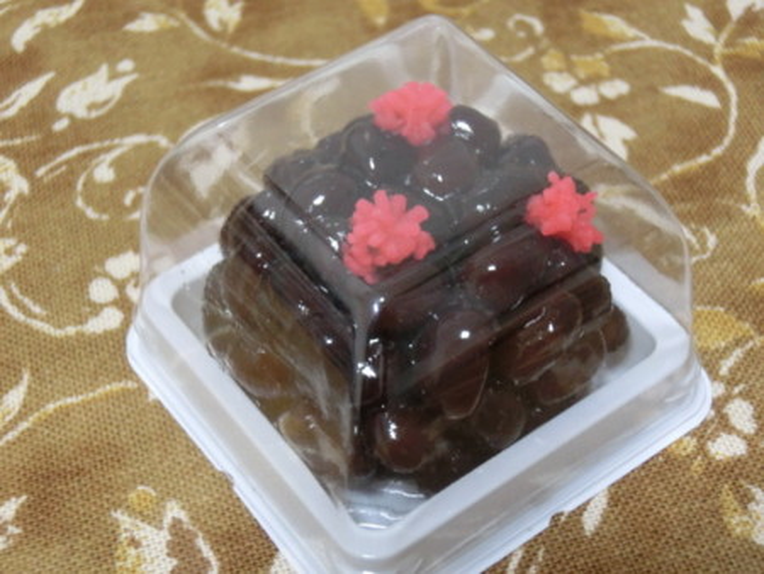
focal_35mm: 68
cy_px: 287
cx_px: 382
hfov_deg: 28.5
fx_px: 1502
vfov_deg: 21.6
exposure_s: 1/15
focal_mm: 12.1
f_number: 4.7
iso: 800
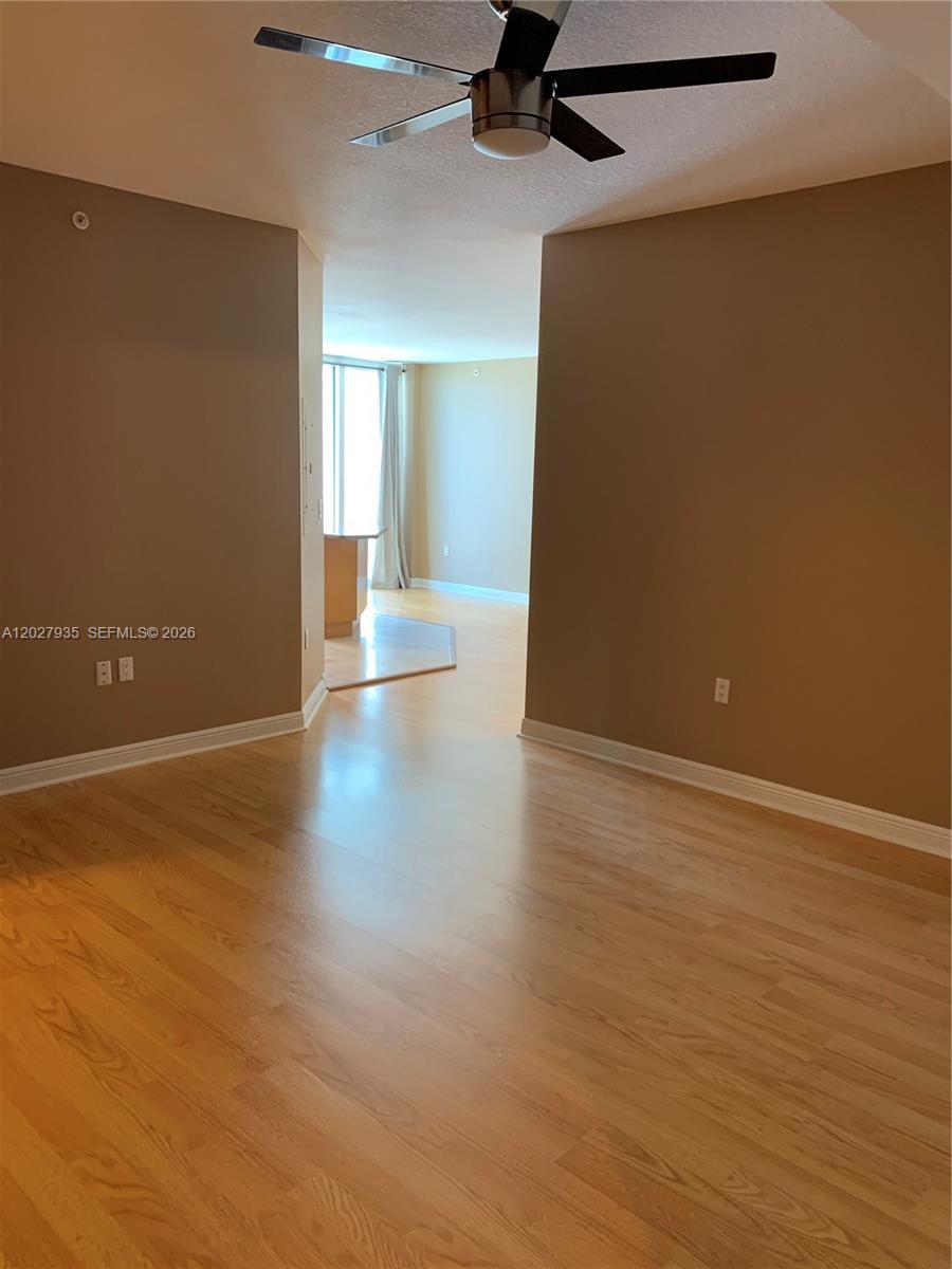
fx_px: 953
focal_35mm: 26
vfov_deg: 67.3
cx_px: 476
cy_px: 634
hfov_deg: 53.1
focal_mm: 4.25
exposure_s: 1/60
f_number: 1.8
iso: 160
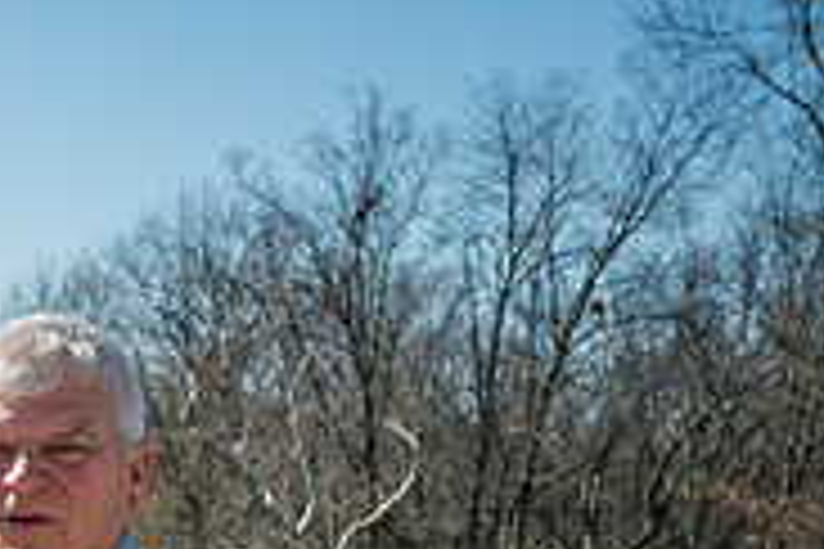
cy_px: 866
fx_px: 3044
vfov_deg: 9.9
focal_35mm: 133
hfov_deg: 14.4
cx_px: -392
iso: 400
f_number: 8
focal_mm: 42
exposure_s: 1/640
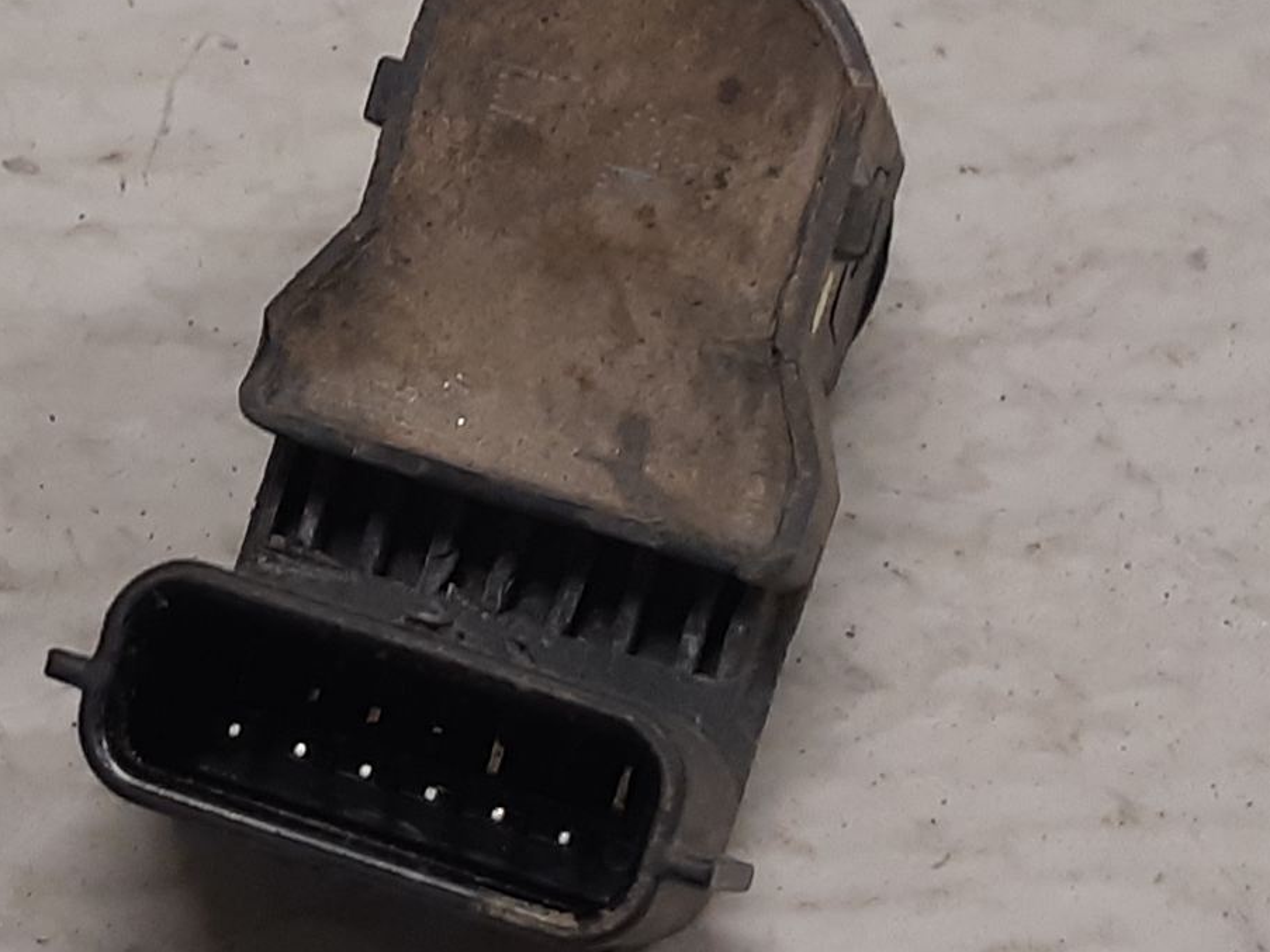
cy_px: 548
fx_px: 2164
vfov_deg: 24.8
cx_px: 290
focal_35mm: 59
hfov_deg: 32.0
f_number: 1.7
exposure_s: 1/50
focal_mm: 3.93
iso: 100
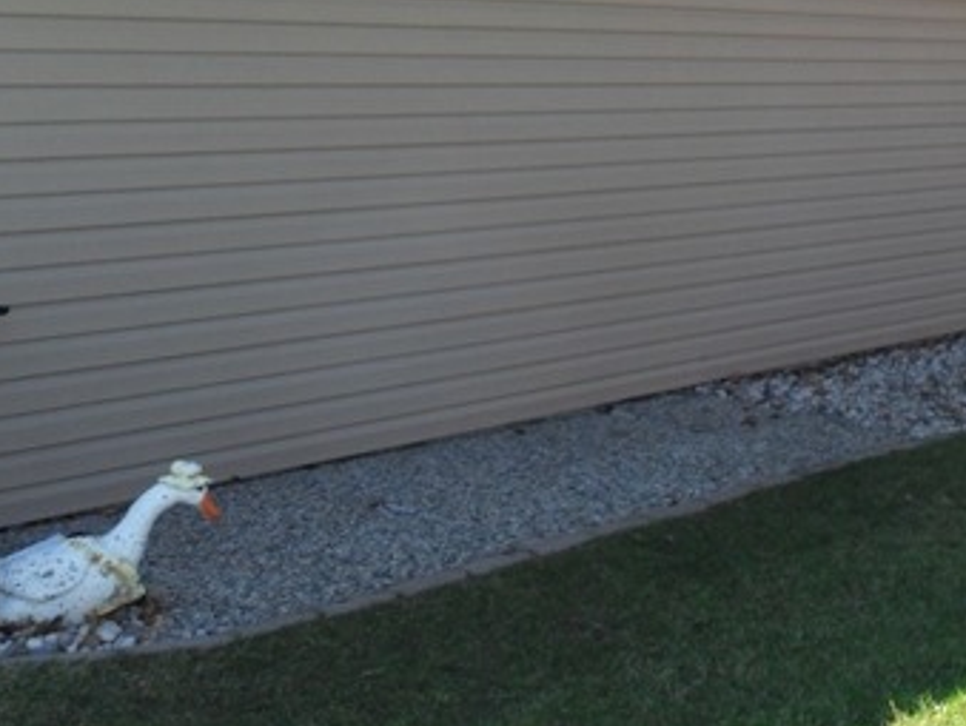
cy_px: 51
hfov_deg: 29.2
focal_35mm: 66
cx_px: 604
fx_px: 1844
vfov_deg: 21.7
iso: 80
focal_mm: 6.3
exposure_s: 1/350
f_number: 3.5
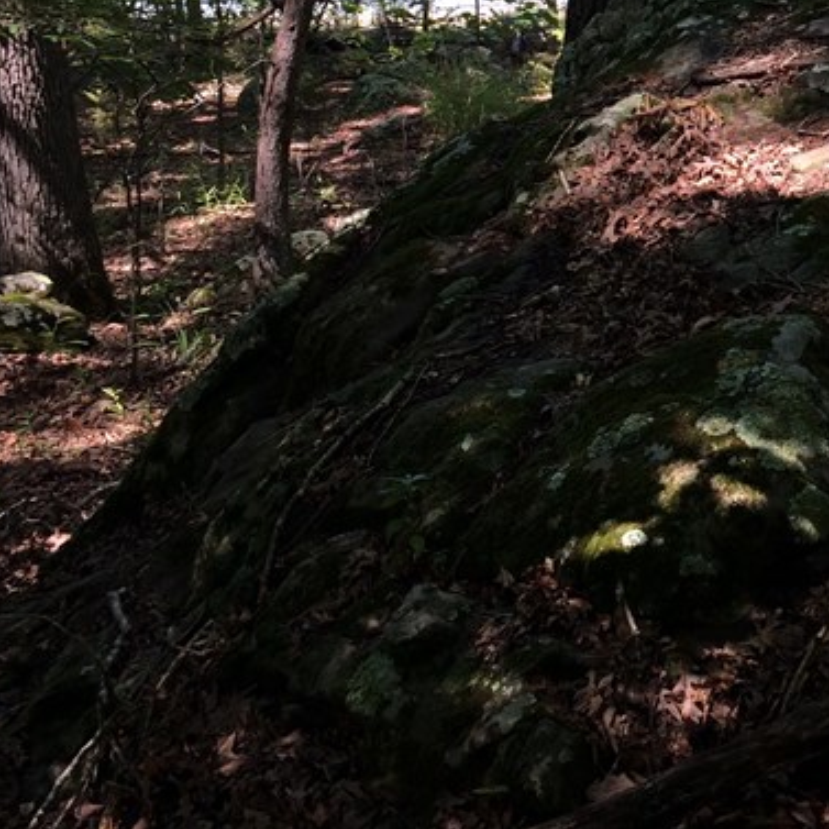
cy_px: -11
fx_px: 1951
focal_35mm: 72
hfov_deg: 22.9
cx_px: 855
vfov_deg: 23.0
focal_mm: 4.12
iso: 32
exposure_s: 1/174
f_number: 2.2
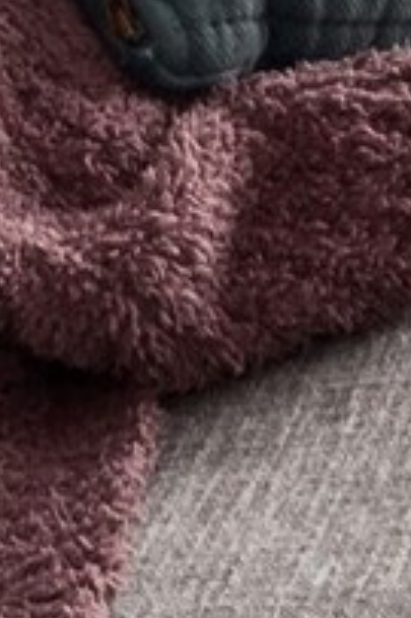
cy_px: -1522
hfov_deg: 2.9
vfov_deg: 4.1
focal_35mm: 476
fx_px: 8165
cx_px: -97
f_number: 8
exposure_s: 1/125
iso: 200
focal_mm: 45
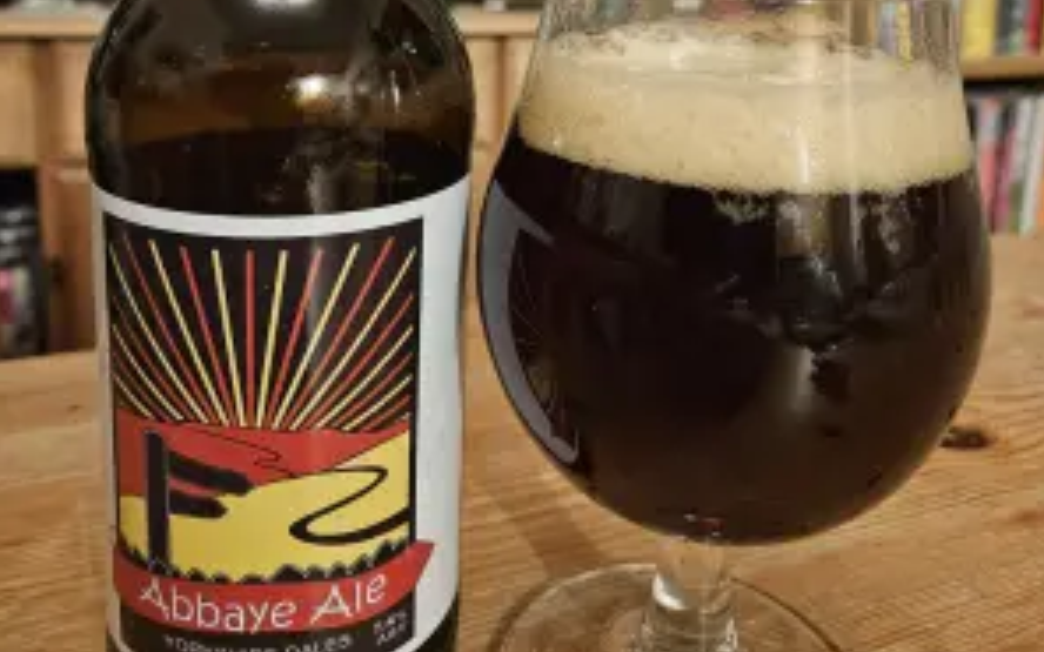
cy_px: 99
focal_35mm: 33
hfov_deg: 58.1
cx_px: 522
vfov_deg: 36.5
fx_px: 939
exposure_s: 1/25
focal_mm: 5.4
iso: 800
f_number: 1.8
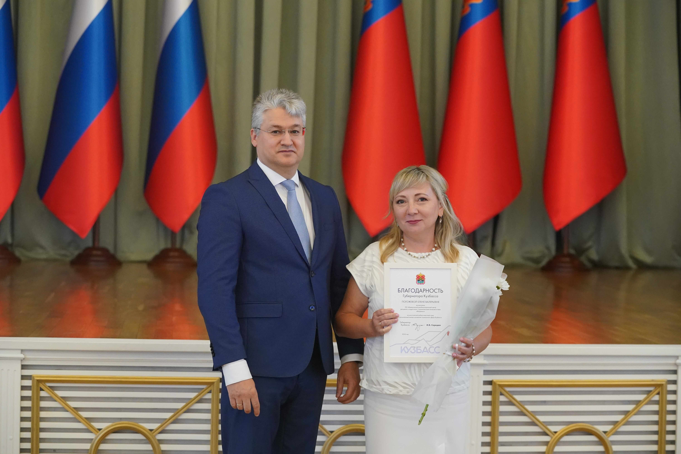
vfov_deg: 14.4
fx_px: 1797
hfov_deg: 21.5
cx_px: 340
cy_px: 227
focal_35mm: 95
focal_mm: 95
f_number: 4.5
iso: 6400
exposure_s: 1/320
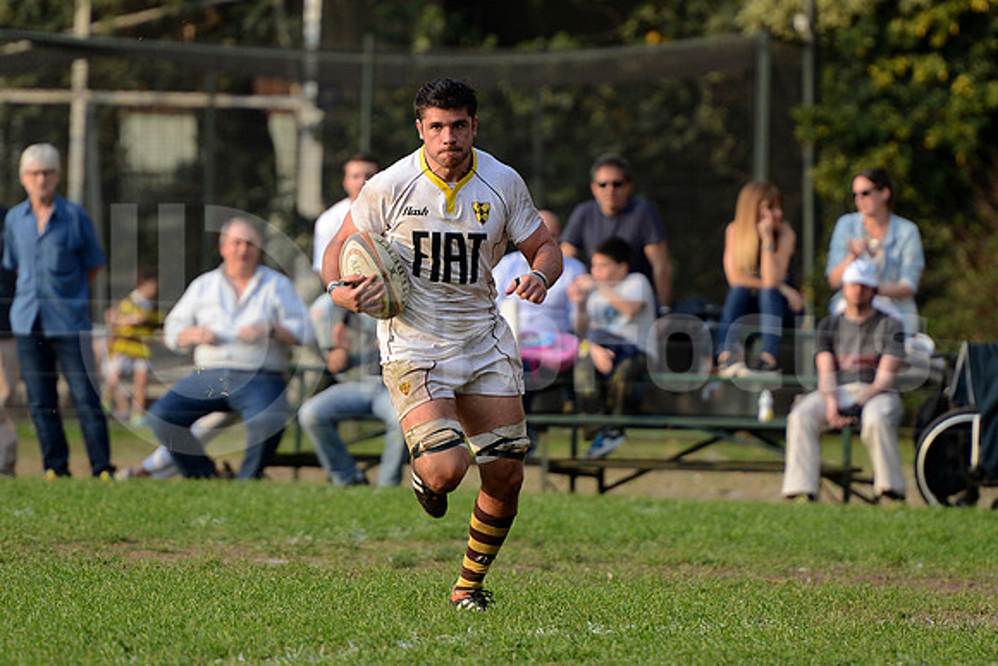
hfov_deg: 7.6
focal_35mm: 270
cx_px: 499
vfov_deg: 5.1
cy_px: 333
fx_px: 7486
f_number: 4
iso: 500
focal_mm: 270
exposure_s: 1/800
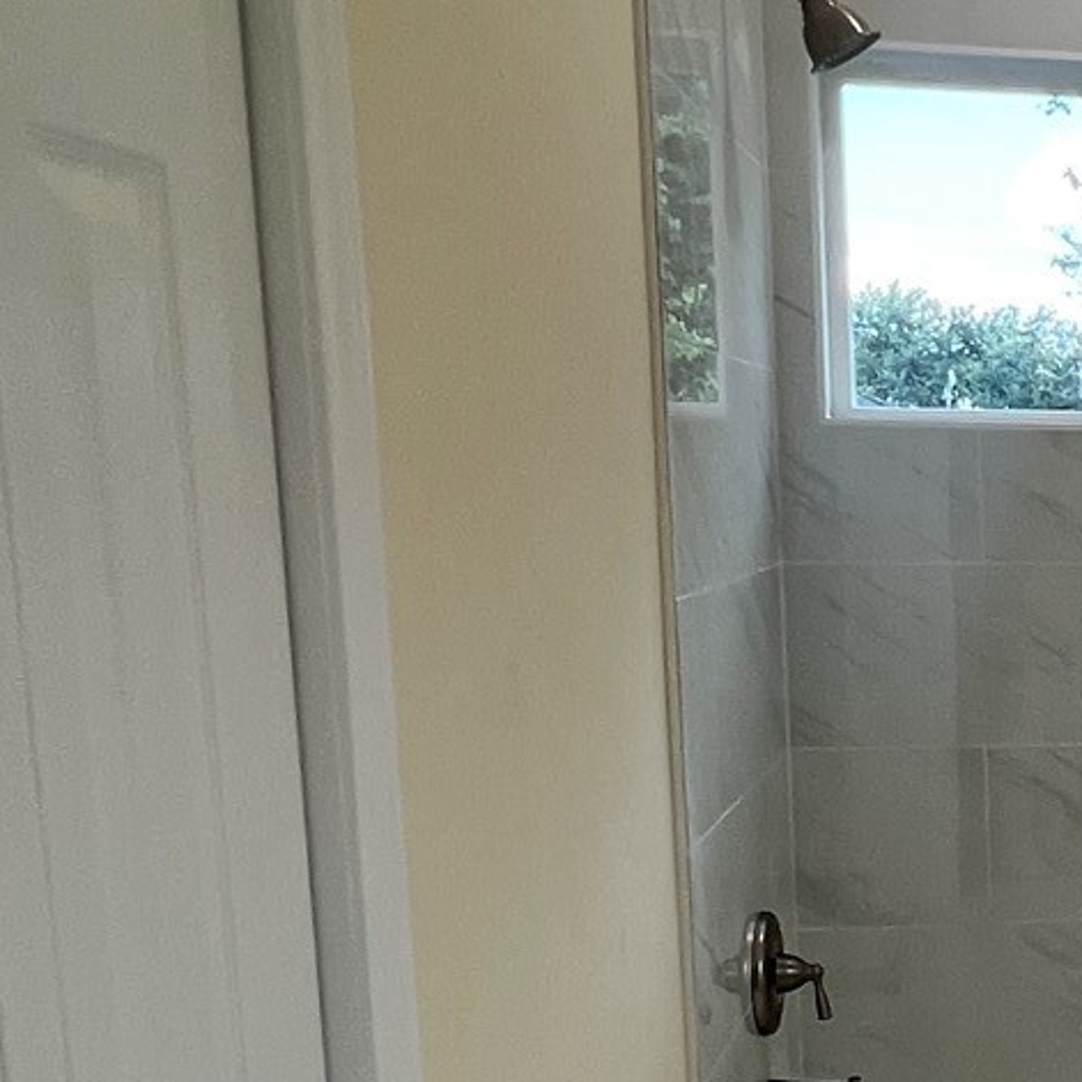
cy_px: 774
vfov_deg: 33.5
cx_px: 1482
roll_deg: -0.3
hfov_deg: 27.2
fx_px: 1768
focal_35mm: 50
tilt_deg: -6.9
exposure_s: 1/120
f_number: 1.8
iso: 50
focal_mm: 1.57
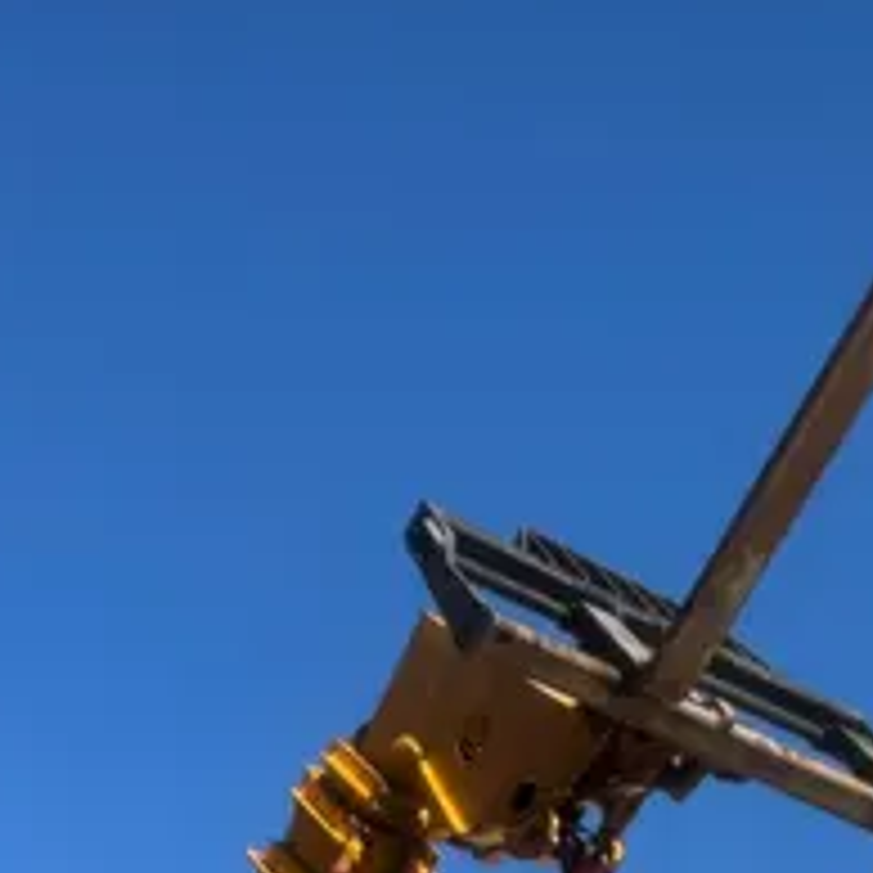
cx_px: 405
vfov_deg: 19.1
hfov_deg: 21.6
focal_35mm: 80
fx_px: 2283
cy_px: 1303
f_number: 1.78
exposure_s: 1/4950
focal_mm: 6.76
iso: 80
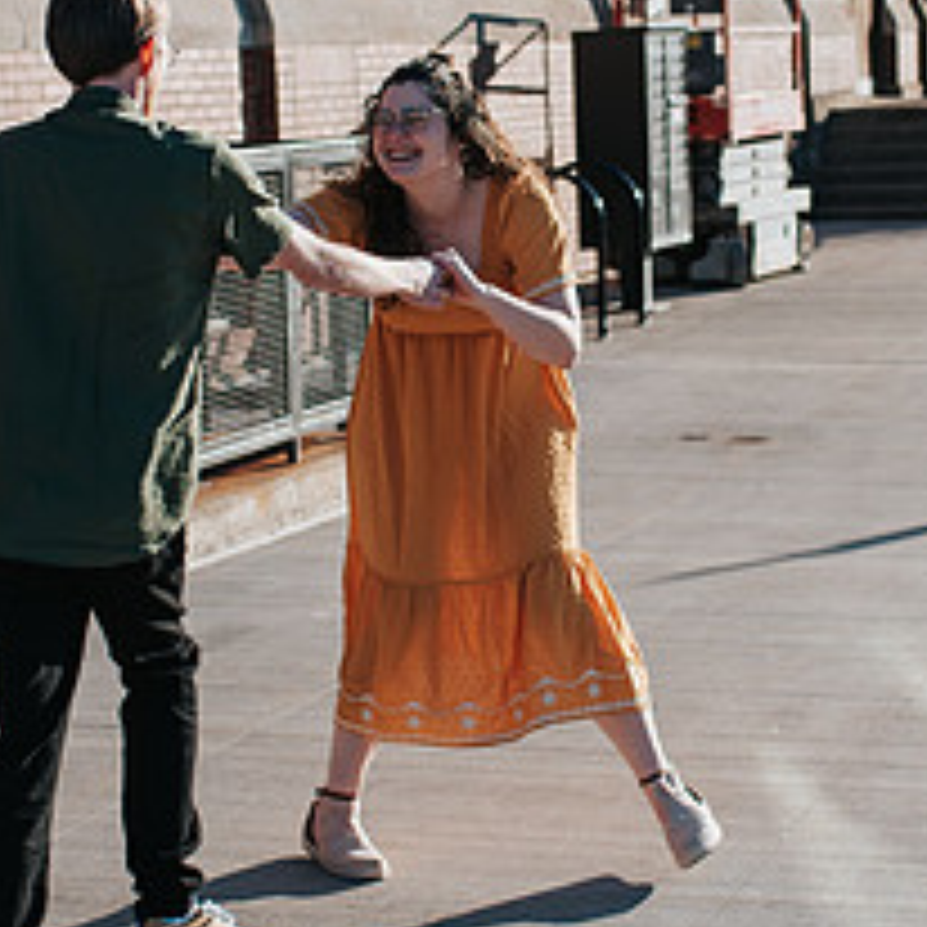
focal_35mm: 104
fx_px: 3151
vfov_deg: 16.7
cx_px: 477
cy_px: 363
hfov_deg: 16.7
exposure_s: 1/1250
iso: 100
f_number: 3.2
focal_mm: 35
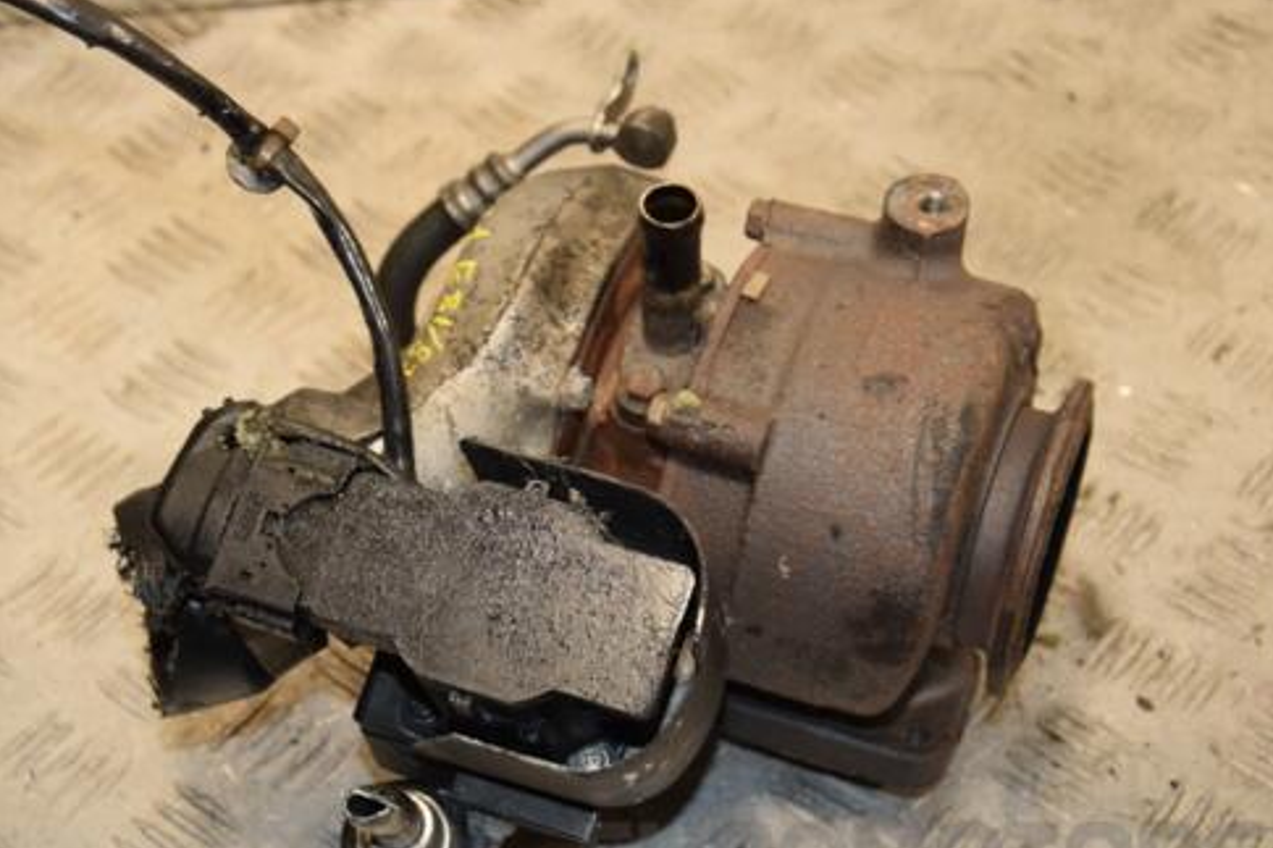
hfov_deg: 26.0
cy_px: 512
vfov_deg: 17.5
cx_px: 530
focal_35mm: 78
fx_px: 2757
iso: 800
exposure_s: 1/200
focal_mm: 42
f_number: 6.3
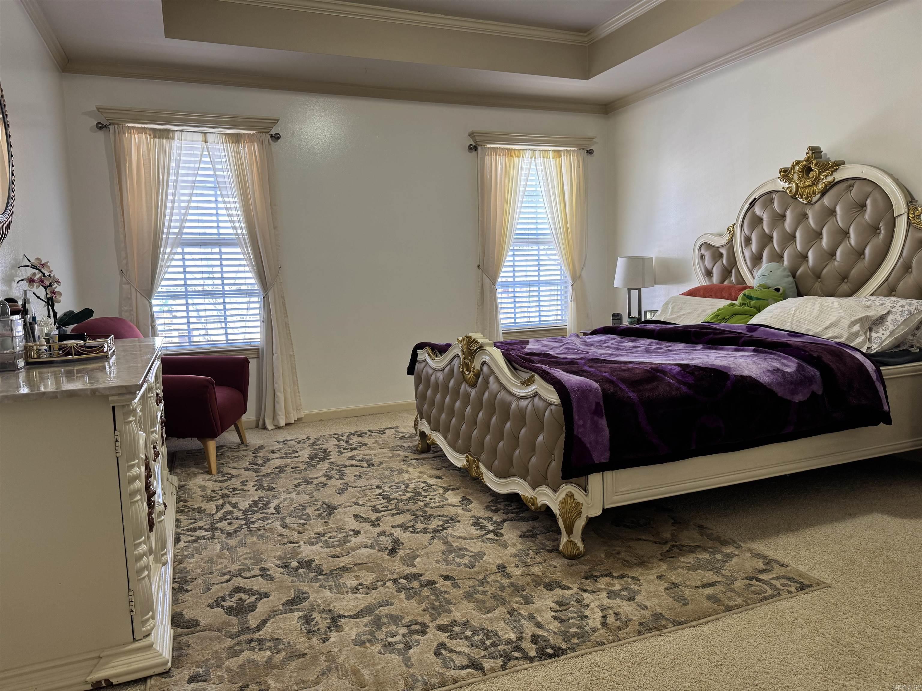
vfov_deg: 56.8
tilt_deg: -7.0
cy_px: 346
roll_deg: +1.5
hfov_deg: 71.6
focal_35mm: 24
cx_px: 461
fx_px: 639
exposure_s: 1/60
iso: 160
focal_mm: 6.76
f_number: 1.78
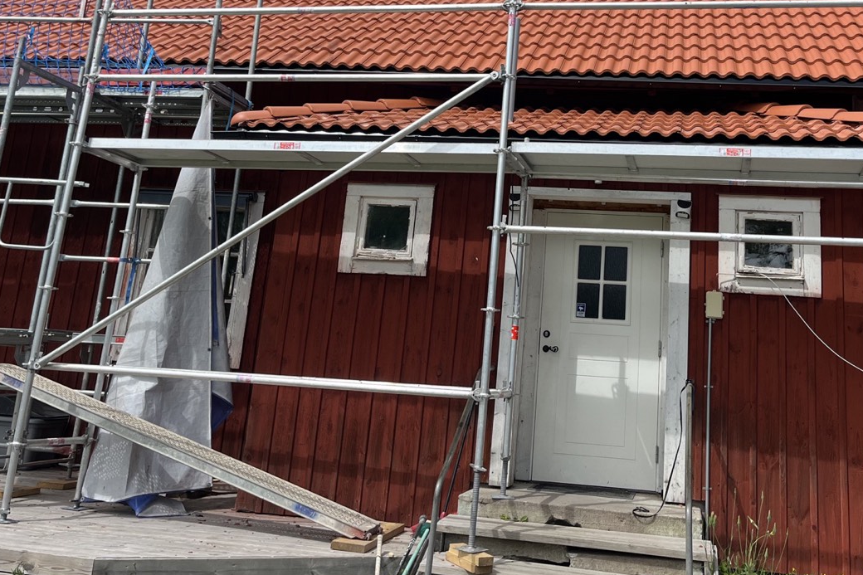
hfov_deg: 49.1
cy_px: 117
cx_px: 539
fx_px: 935
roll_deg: -3.0
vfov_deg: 33.2
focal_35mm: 39
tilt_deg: +15.1
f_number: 1.6
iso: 50
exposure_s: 1/3049
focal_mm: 5.1
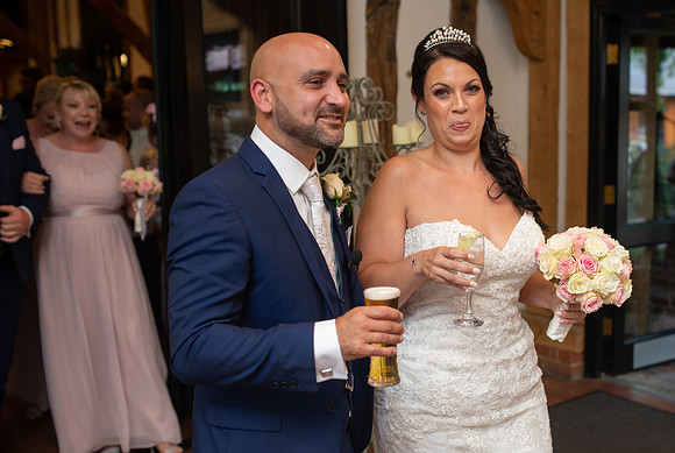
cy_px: 268
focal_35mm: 47
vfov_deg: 28.4
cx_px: 459
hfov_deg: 40.9
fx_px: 891
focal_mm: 35
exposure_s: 1/100
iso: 500
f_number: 2.8
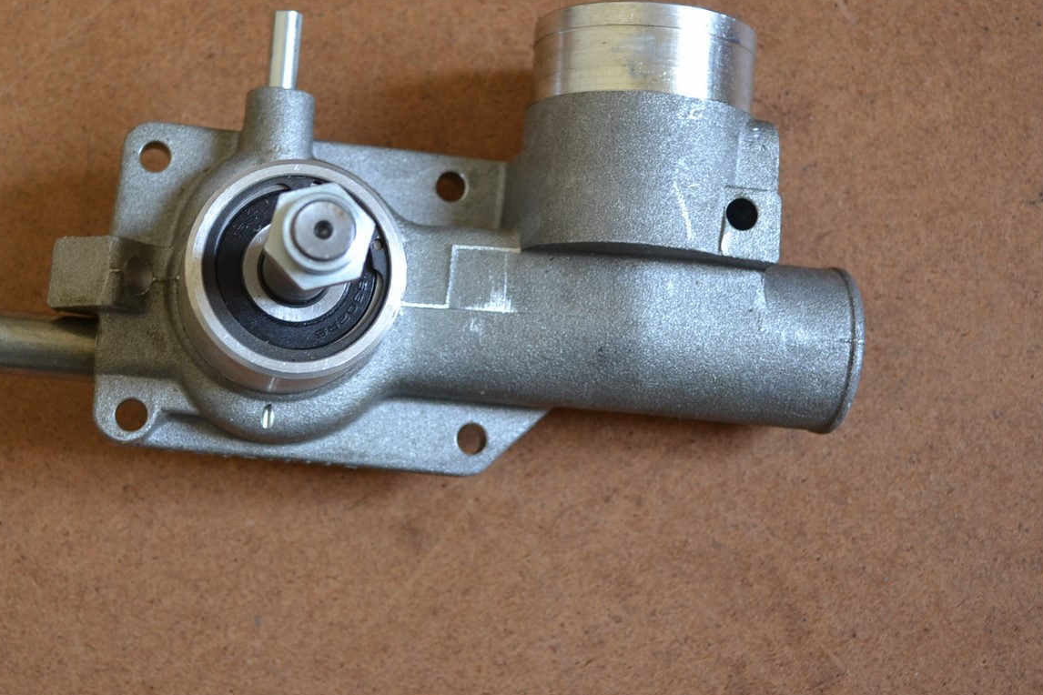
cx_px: 430
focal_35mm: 67
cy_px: 248
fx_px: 1941
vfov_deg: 20.3
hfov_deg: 30.0
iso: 640
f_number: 4.8
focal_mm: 32
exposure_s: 1/15
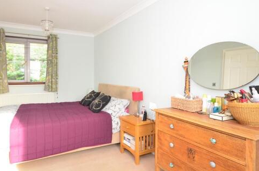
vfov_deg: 55.3
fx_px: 163
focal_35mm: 23
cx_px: 107
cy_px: 73
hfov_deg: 76.3
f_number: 5
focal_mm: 11
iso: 200
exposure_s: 1/10
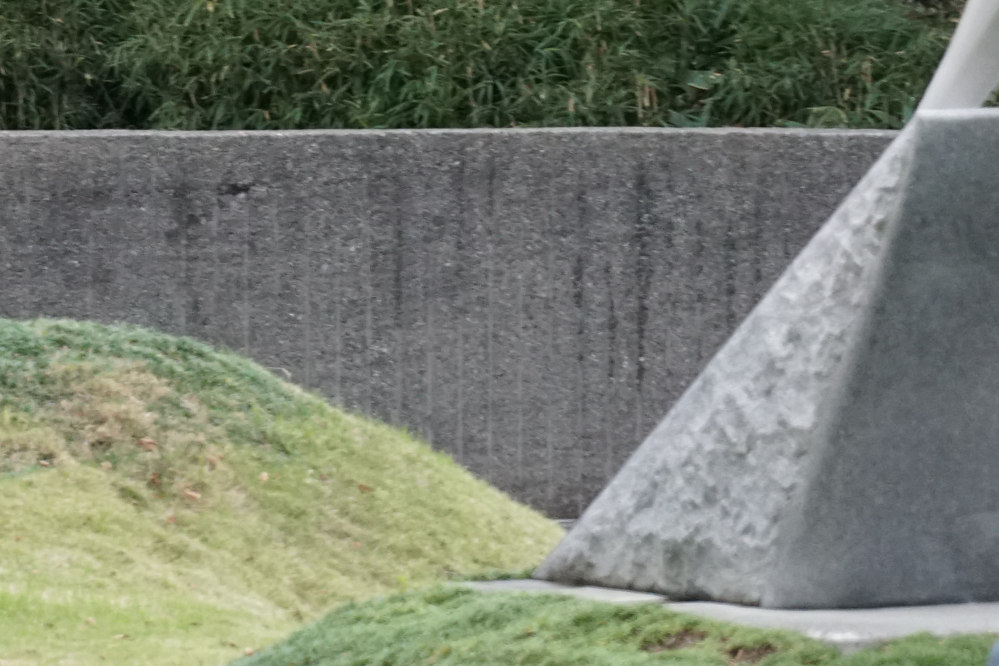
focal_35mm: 669
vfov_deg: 2.1
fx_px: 18552
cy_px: 232
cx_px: -139
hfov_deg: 3.1
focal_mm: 135
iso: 1600
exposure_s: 1/250
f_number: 5.6
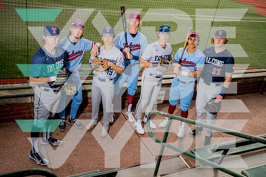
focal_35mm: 38
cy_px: 88
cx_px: 133
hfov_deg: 50.7
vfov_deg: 35.1
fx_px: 281
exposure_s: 1/250
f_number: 8
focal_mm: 38
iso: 400
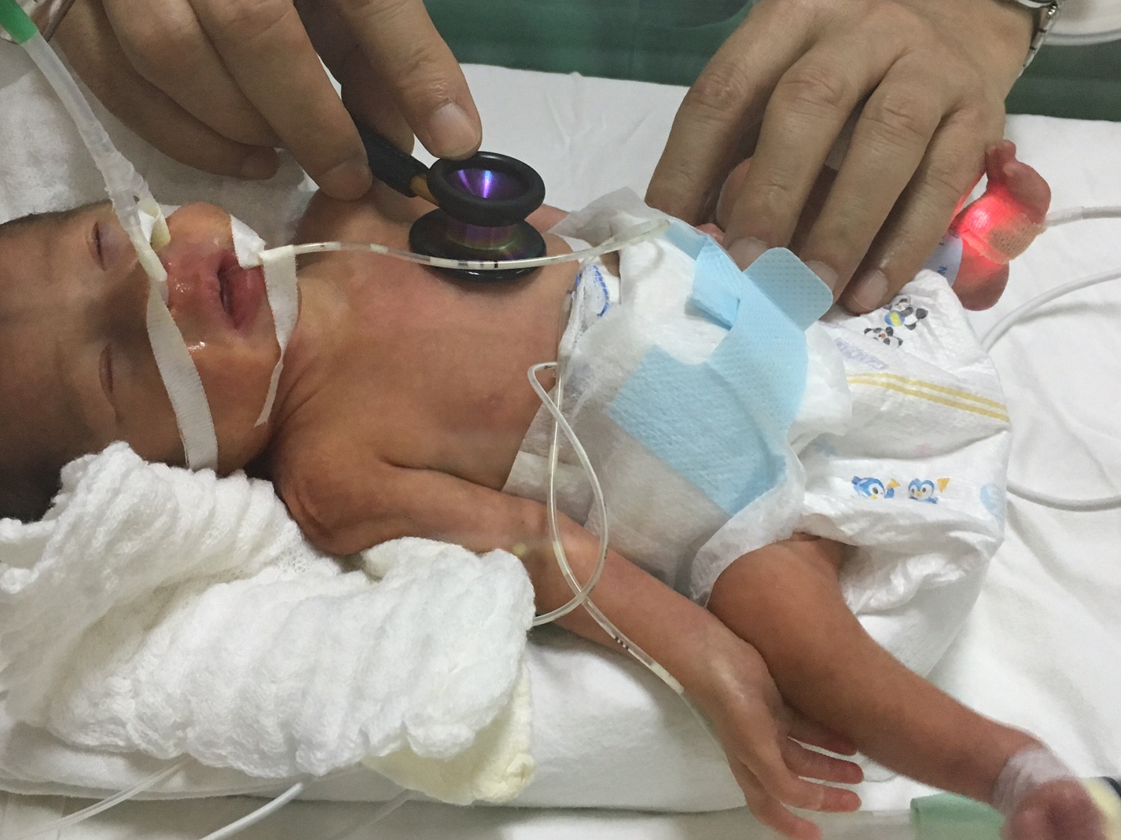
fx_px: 1328
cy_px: 306
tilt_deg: -43.6
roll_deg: -4.7
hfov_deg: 45.8
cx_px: 544
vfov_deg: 34.9
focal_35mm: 41
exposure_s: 1/33
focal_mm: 4.15
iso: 160
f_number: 2.2
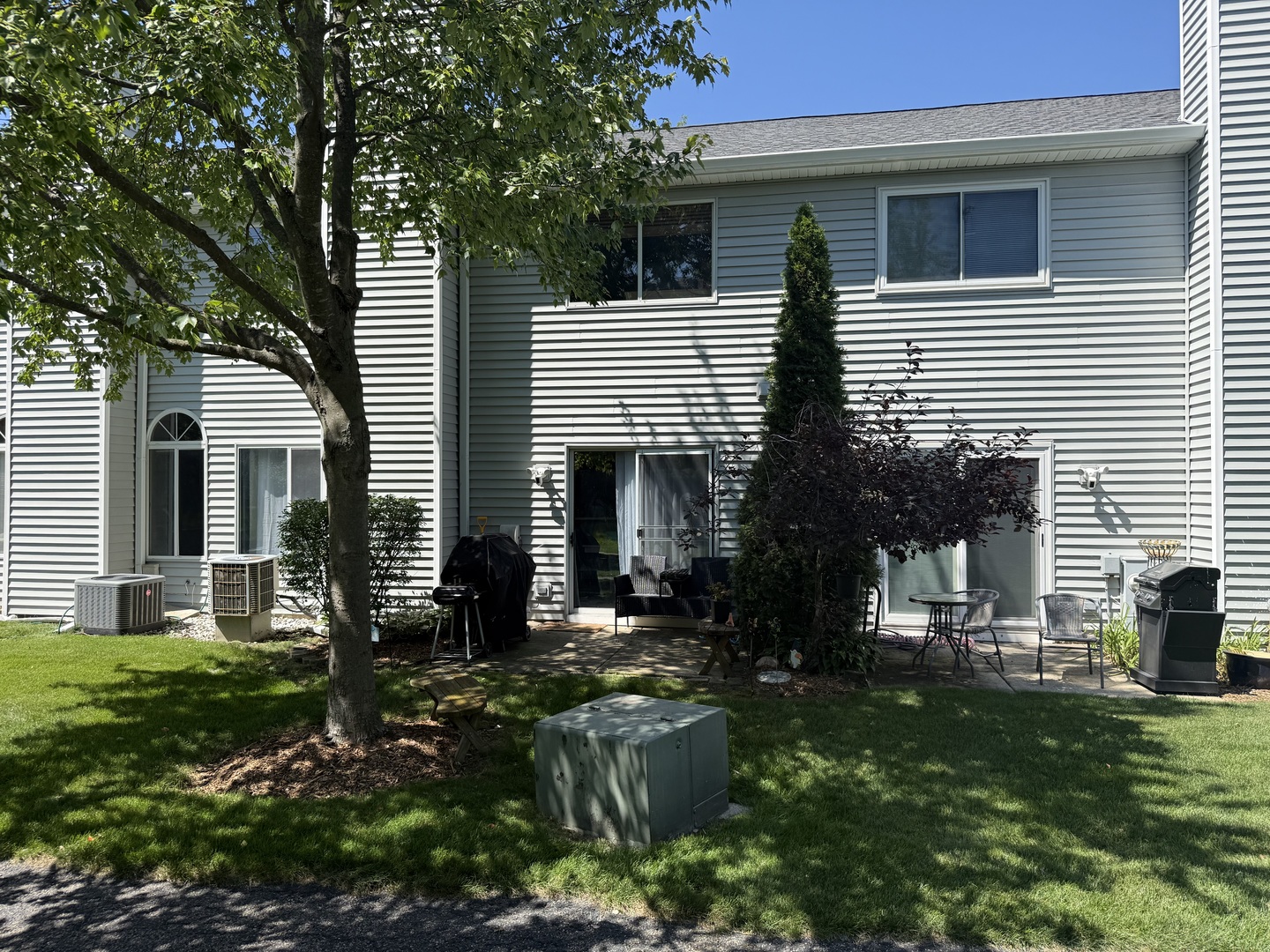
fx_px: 881
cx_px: 635
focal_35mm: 24
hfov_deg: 71.6
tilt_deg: +2.3
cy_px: 476
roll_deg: -1.0
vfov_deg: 56.8
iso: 80
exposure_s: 1/2169
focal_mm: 6.76
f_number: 1.78
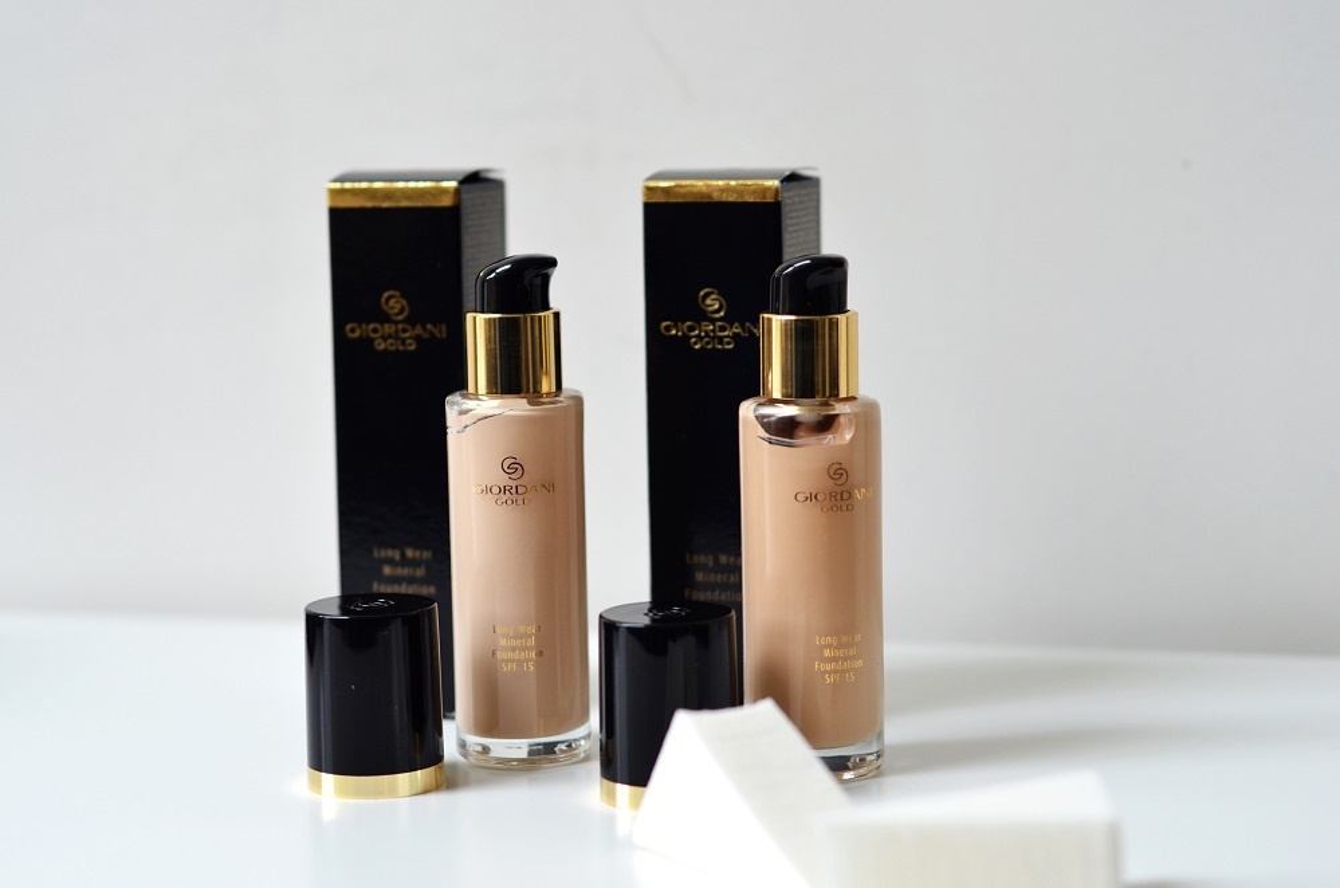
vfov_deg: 18.1
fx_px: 2786
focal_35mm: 75
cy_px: 444
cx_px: 670
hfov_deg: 27.0
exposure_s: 1/60
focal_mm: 50
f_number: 2.8
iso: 400
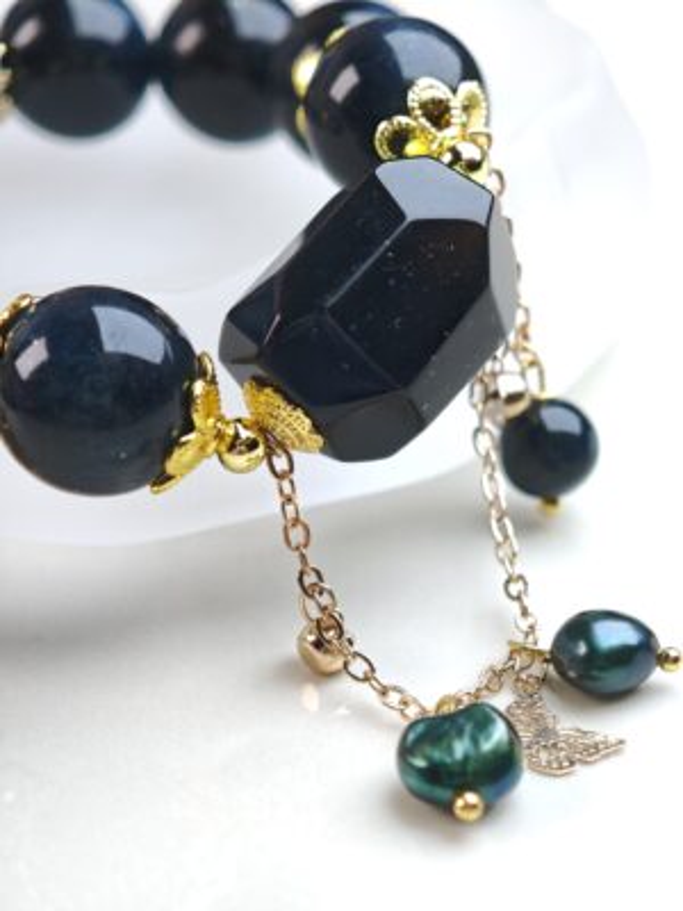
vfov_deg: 22.8
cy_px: 456
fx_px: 2262
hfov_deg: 17.2
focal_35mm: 86
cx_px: 342
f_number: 1.8
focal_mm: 11.5
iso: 50
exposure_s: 1/259
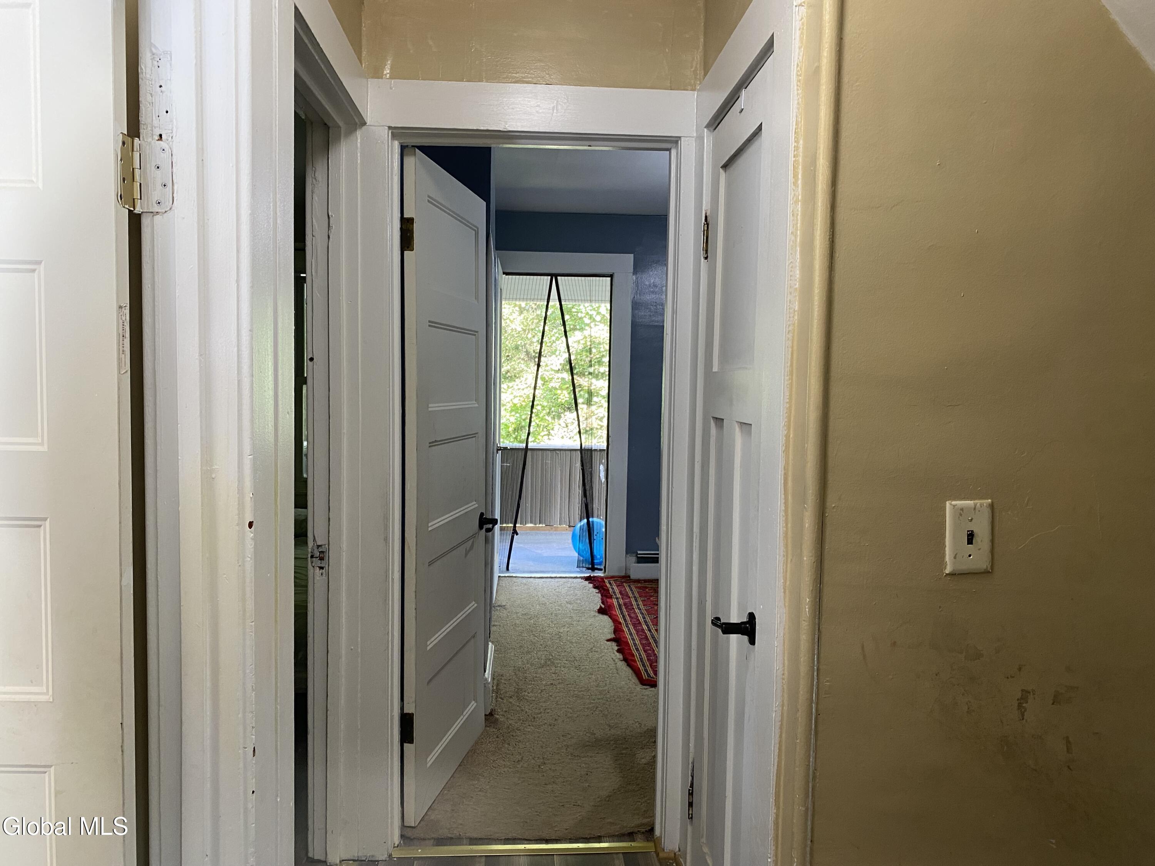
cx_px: 578
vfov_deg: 53.1
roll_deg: -1.5
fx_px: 868
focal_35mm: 26
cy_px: 433
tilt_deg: -2.4
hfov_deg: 67.3
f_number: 1.8
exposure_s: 1/60
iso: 100
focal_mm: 4.25
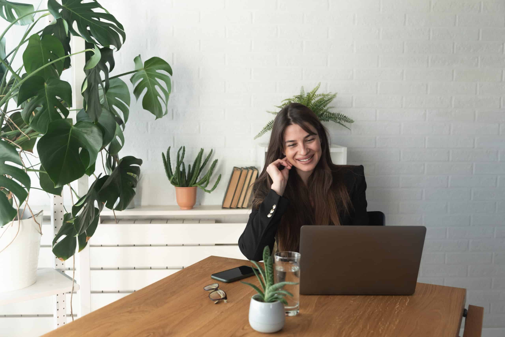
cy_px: 168
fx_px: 505
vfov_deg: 36.9
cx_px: 252
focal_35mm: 36
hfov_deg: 53.1
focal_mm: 36
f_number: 5.6
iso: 250
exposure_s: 1/80
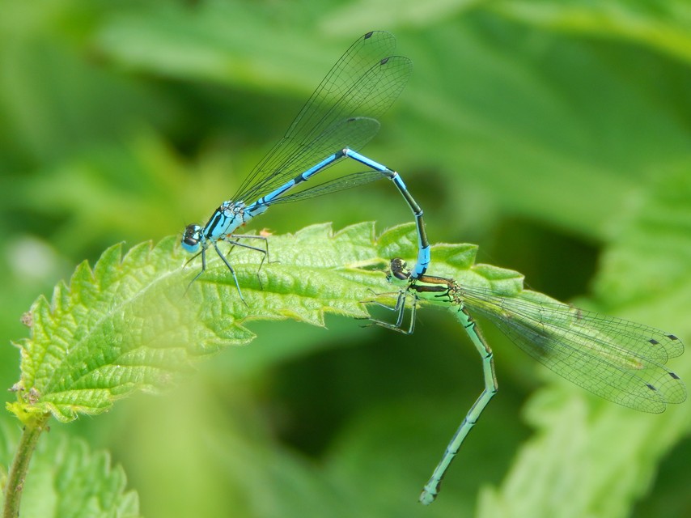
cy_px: 259
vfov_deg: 7.2
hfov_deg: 9.6
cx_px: 346
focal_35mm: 207
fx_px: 4131
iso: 125
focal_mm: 37.1
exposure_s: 1/80
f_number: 5.4
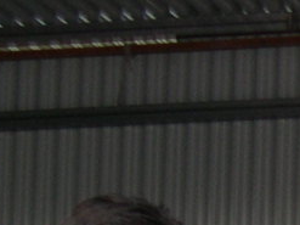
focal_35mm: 246
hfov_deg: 7.4
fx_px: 2131
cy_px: 496
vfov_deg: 5.8
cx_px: 759
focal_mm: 8
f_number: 2.8
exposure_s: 1/30
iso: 100
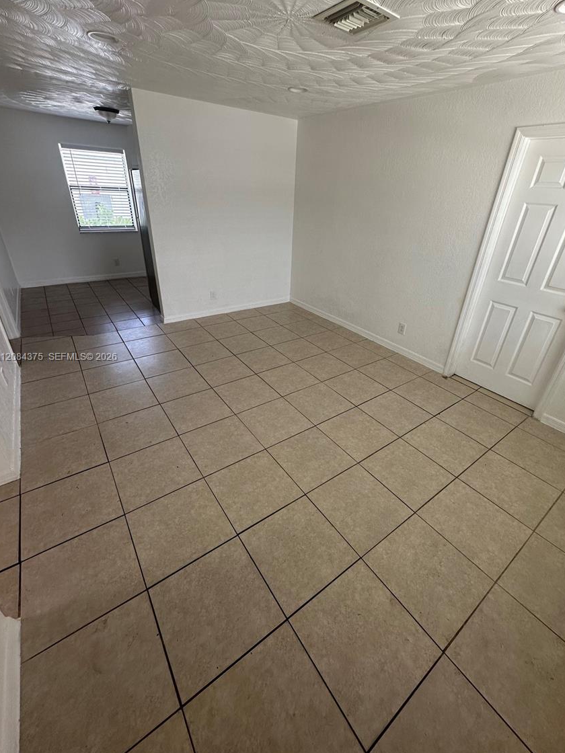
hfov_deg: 81.7
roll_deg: -3.6
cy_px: 358
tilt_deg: -28.0
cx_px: 295
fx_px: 326
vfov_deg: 98.1
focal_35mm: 15
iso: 125
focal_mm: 2.22
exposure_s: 1/99
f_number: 2.2
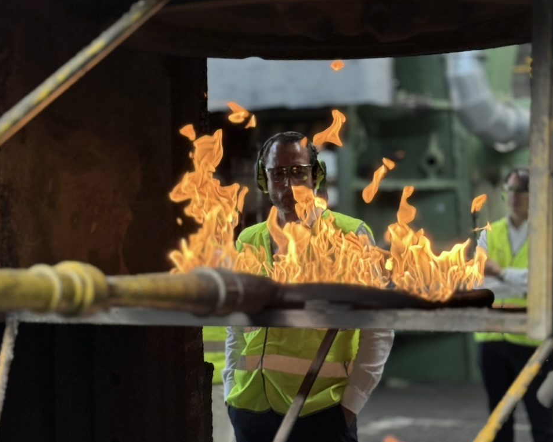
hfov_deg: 36.6
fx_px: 835
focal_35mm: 51
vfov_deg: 29.7
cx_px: 298
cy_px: 220
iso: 80
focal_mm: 6.76
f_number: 1.78
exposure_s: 1/121
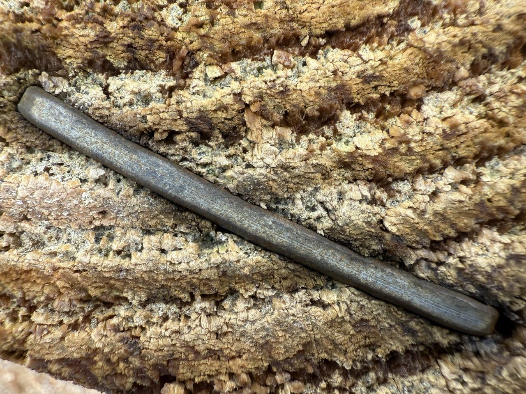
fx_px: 365
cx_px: 263
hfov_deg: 71.6
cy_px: 197
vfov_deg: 56.8
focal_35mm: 24
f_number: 2.2
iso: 40
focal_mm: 2.22
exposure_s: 1/136
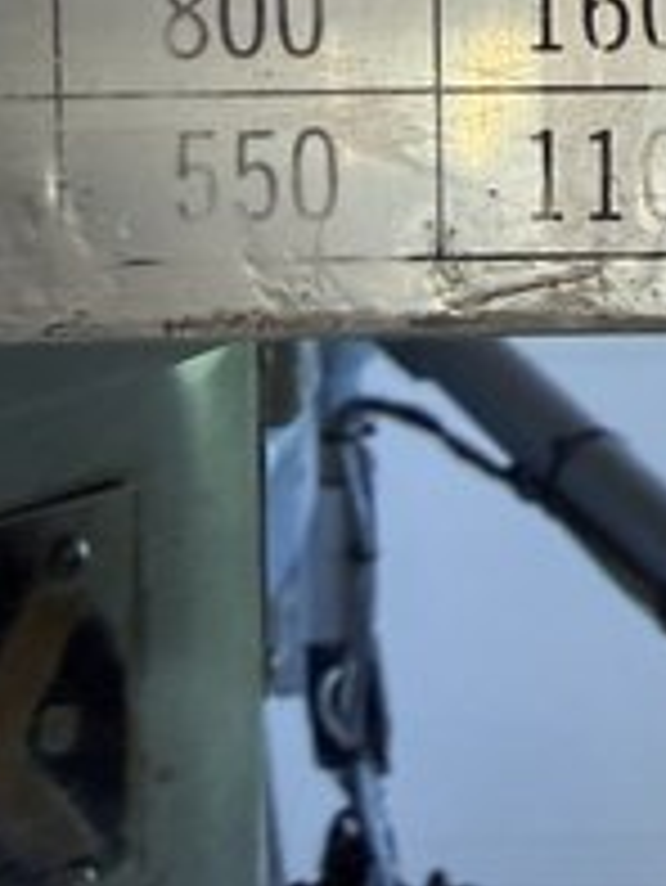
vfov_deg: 21.9
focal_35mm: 73
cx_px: 0
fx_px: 1871
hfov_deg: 19.6
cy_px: -459
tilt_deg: -0.9
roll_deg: -0.4
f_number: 2.2
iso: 250
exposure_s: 1/120
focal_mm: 2.22
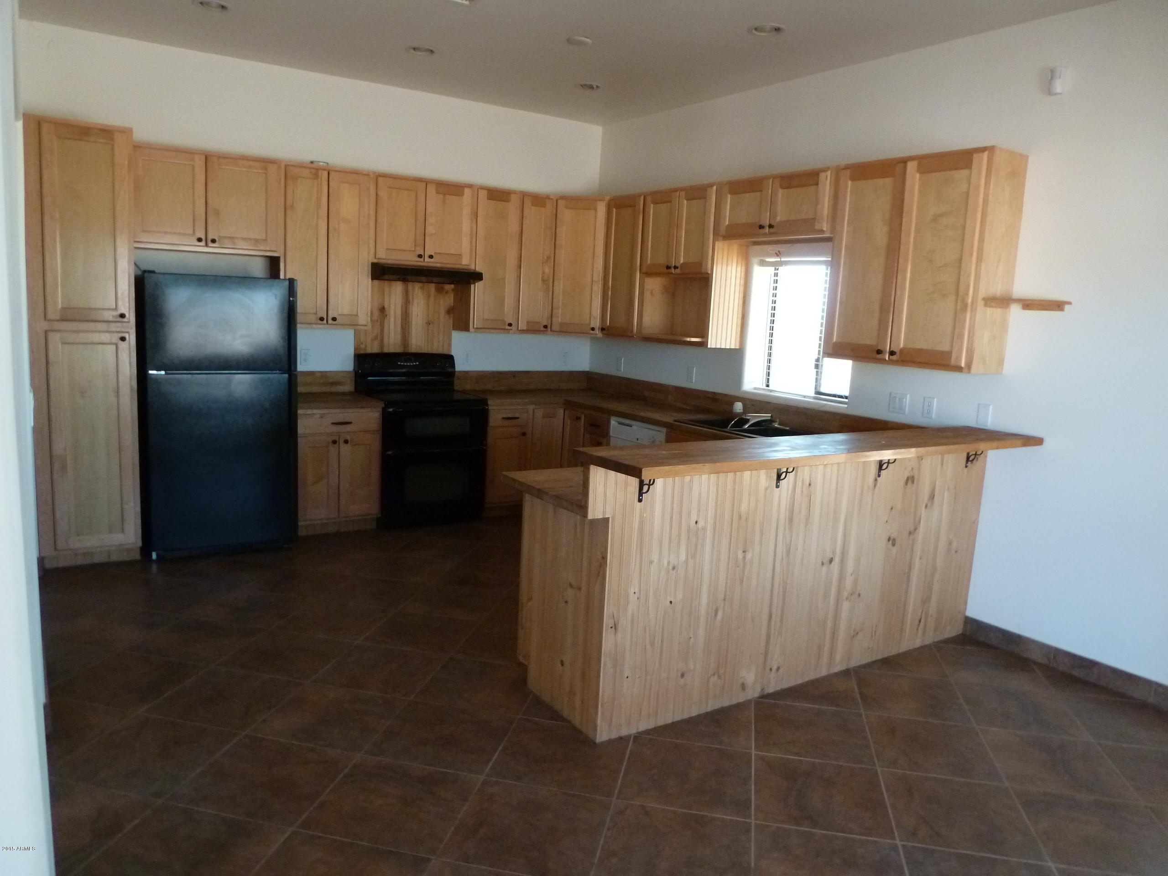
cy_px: 438
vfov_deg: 56.8
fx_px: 810
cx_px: 584
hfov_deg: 71.6
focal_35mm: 24
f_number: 3.3
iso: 400
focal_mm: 4.3
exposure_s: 1/50
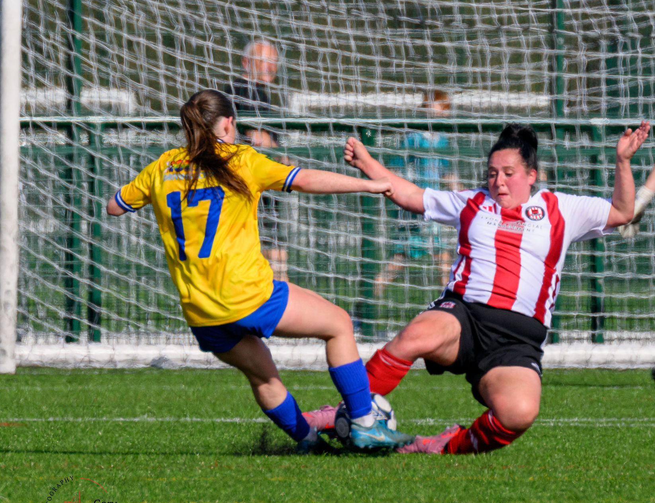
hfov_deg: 1.7
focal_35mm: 1181
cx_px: 343
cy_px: 208
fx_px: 22536
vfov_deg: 1.3
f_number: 5.6
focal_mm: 400
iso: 320
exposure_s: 1/2000
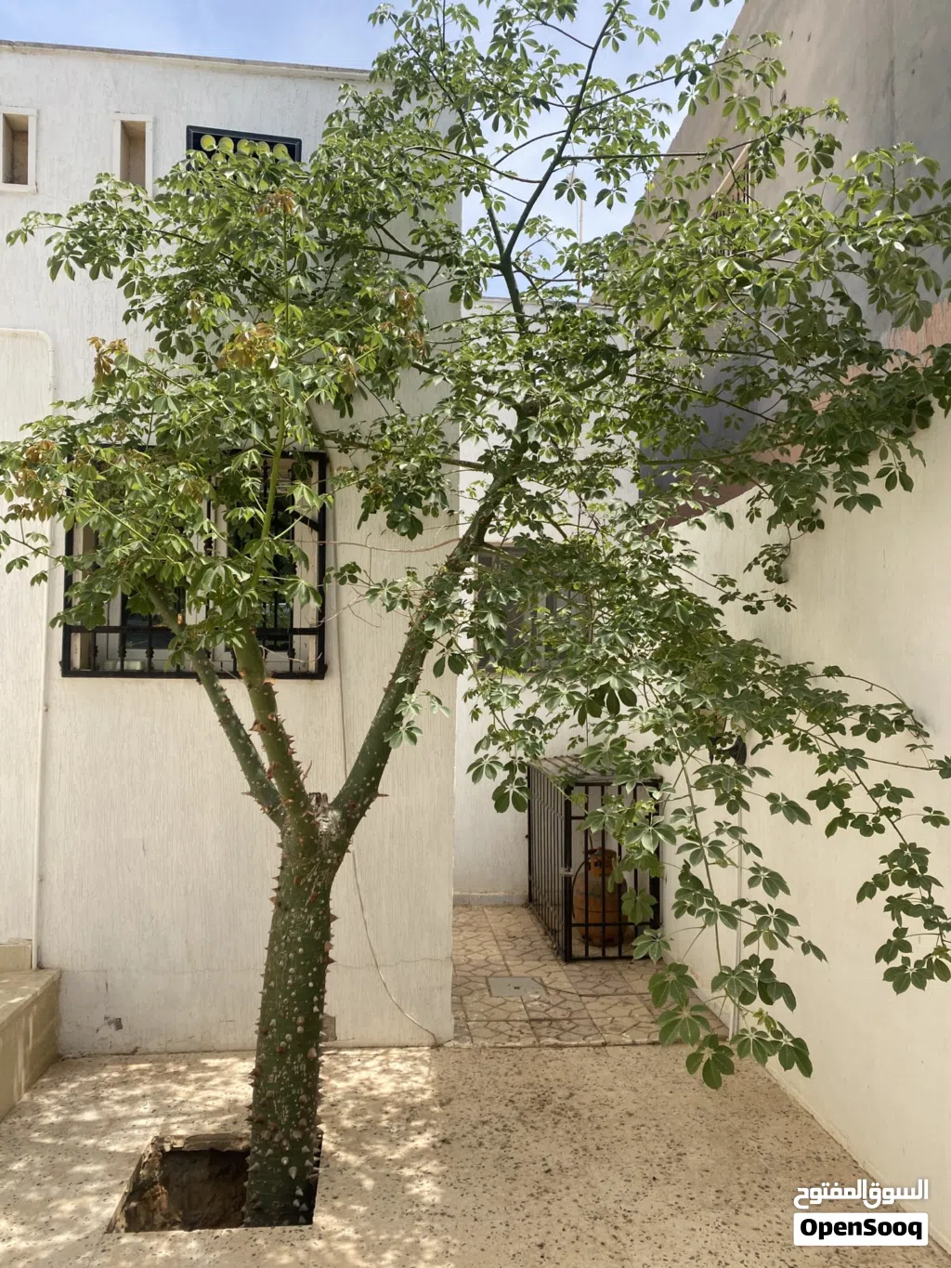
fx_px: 952
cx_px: 476
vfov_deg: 67.3
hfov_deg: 53.1
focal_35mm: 26
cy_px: 634
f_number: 1.8
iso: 32
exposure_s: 1/2066
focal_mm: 4.25
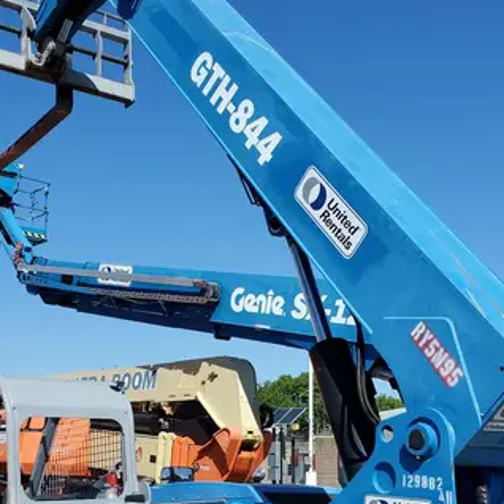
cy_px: 378
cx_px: 214
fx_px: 873
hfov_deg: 32.1
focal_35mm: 53
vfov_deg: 31.6
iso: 50
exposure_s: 1/1854
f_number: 2.4
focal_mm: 4.3
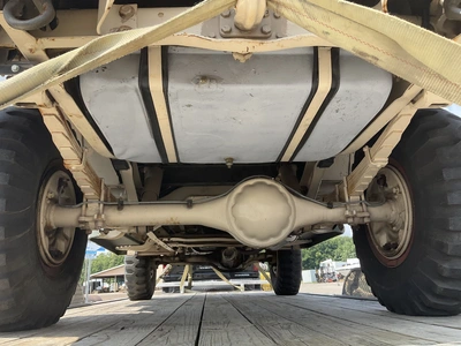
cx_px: 230
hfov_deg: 61.7
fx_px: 386
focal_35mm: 29
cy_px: 173
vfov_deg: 48.2
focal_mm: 3
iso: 25
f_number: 1.8
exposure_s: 1/586
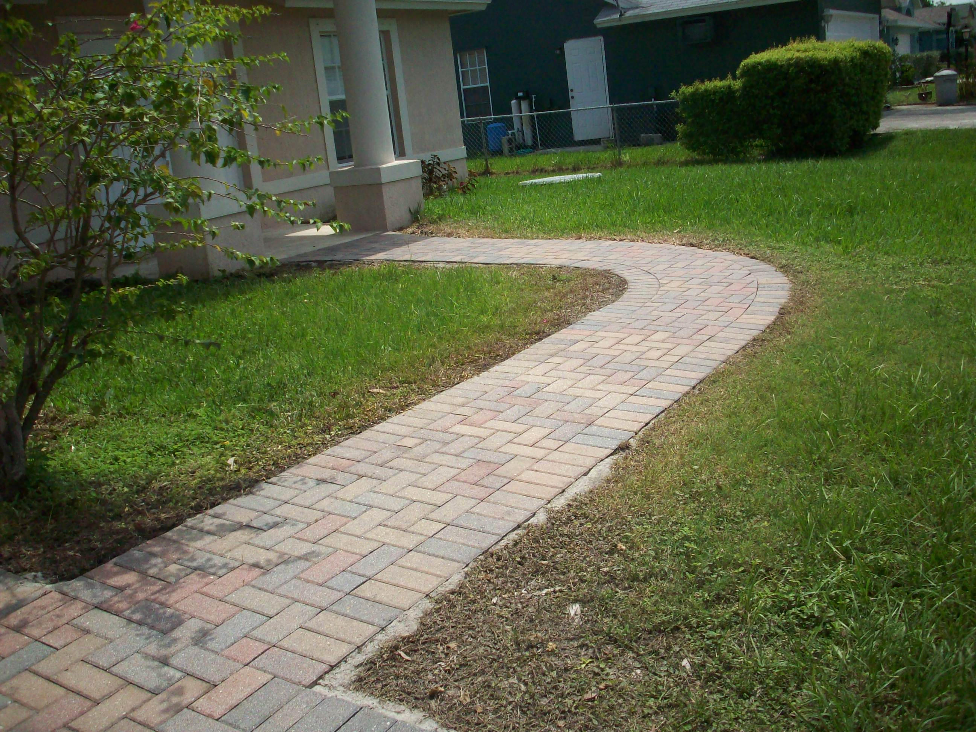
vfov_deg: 38.7
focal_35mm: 37
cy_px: 366
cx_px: 488
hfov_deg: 50.1
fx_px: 1043
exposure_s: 1/645
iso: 160
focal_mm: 6.2
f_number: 5.6
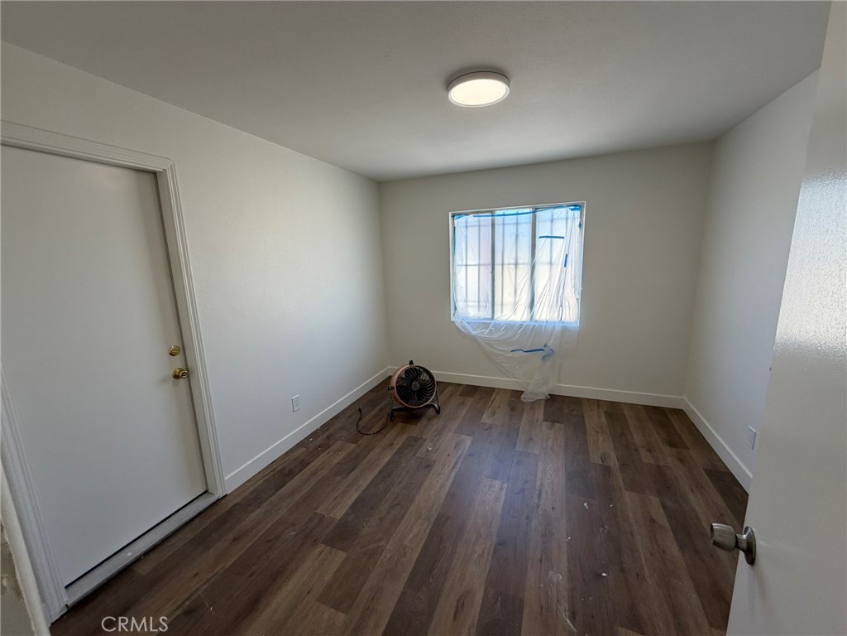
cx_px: 424
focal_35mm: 14
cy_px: 318
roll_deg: +2.4
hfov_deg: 102.1
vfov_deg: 85.7
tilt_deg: -10.1
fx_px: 343
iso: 80
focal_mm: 2.22
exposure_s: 1/121
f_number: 2.2
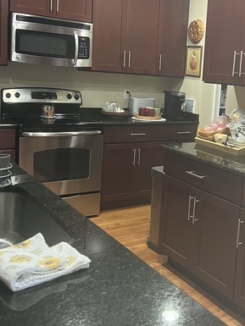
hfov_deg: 31.4
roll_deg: -4.5
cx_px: 195
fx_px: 424
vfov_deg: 41.8
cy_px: 127
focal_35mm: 45
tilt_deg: -6.8
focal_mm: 5.7
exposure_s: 1/60
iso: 500
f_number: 1.5
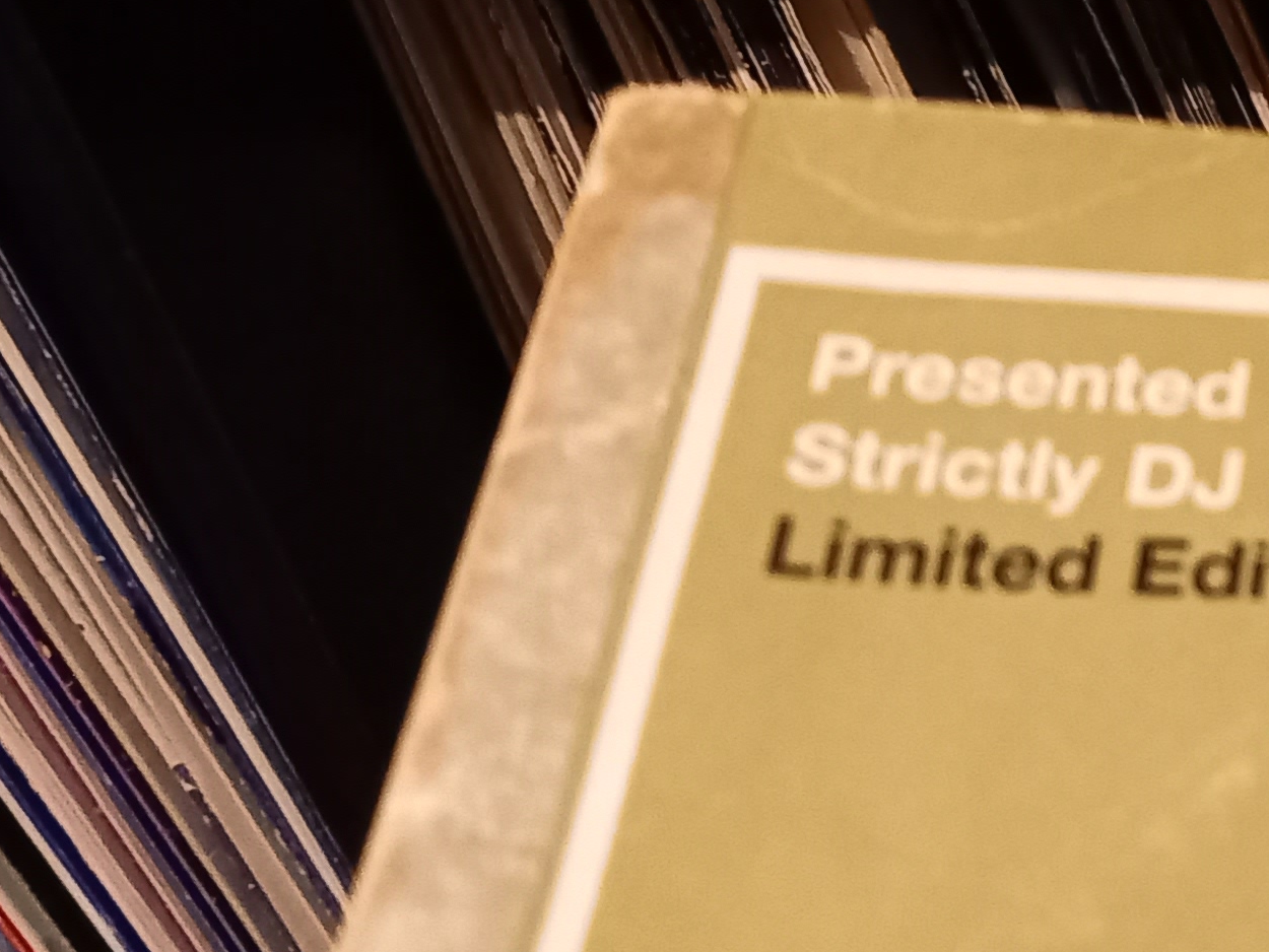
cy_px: 184
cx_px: 1834
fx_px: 2933
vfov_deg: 18.3
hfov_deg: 21.1
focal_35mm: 80
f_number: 2
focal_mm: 4.6
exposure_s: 1/24
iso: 800
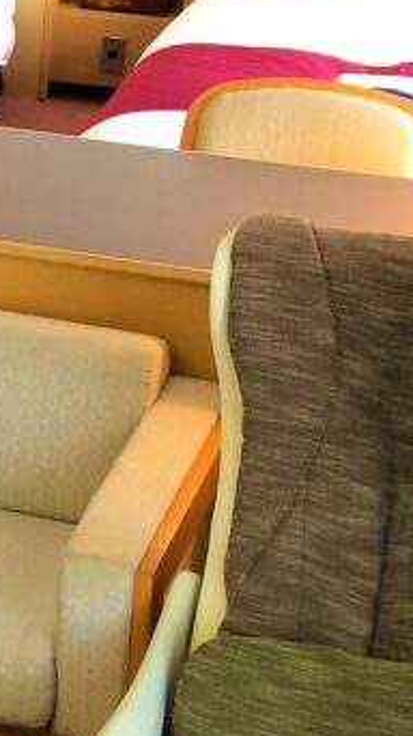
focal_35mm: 111
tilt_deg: -19.0
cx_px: -549
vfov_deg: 19.2
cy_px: 183
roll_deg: +1.6
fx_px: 2164
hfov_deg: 9.7
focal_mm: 4.15
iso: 64
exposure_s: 1/30
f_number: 2.2
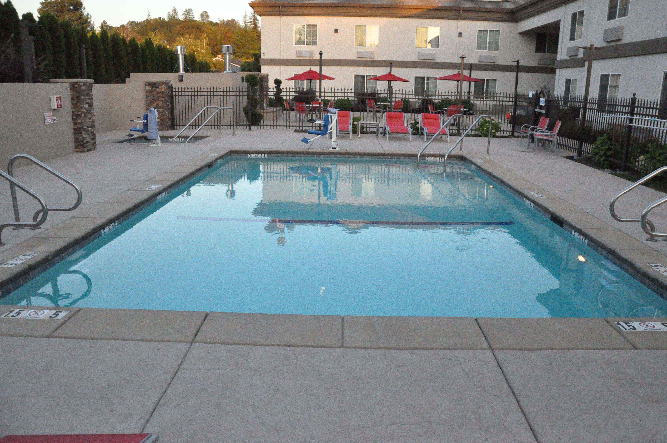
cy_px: 221
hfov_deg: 65.5
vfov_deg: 46.3
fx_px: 518
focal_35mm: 28
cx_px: 344
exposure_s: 1/4000
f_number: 3.5
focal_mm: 18
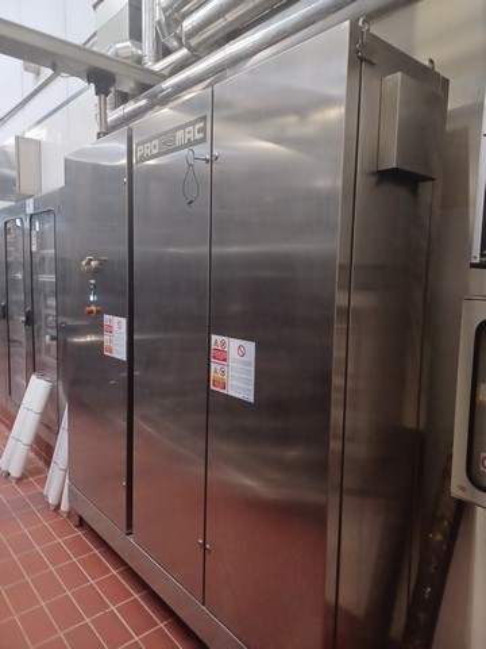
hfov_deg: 54.9
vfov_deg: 69.4
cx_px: 243
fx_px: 468
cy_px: 324
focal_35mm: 25
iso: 800
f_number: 1.8
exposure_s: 1/25
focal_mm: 4.6
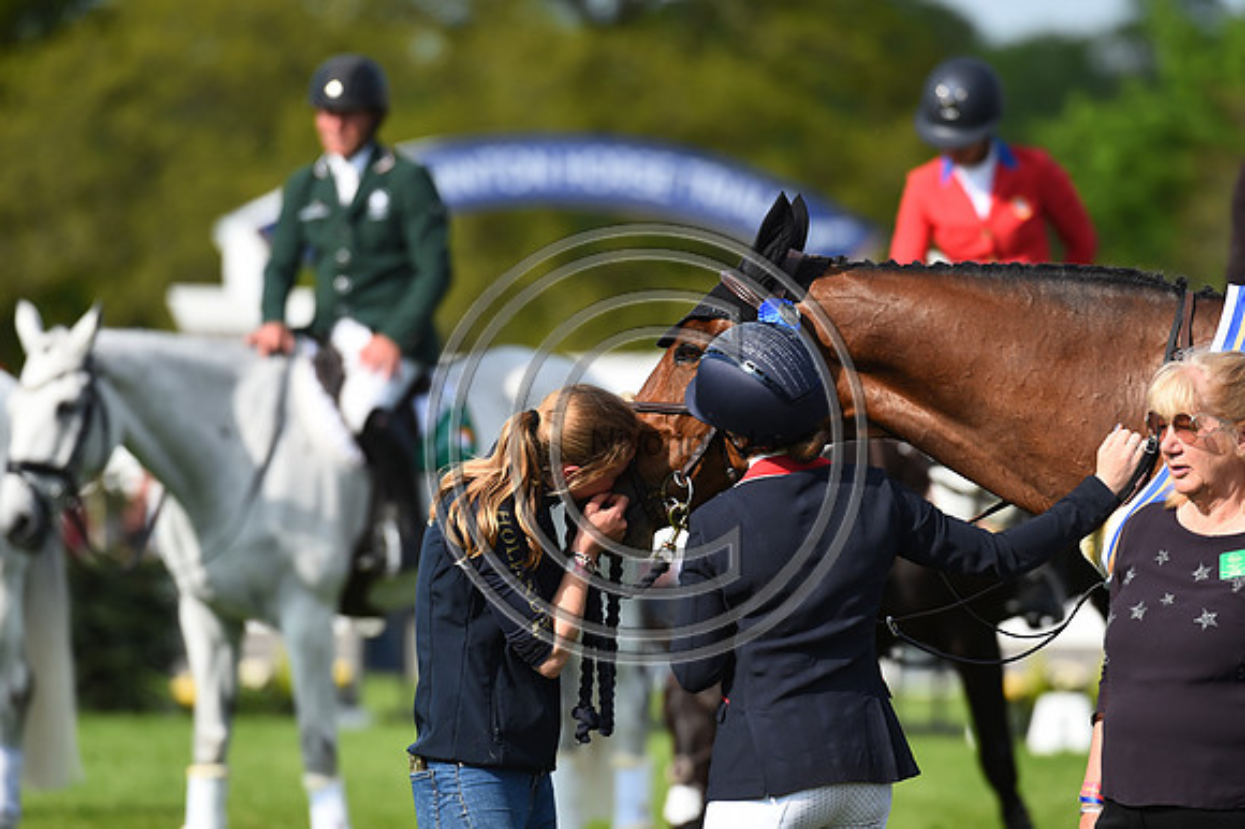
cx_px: 622
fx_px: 13825
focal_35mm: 400
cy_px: 414
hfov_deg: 5.2
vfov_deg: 3.4
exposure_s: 1/1250
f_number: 5.6
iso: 450
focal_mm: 400
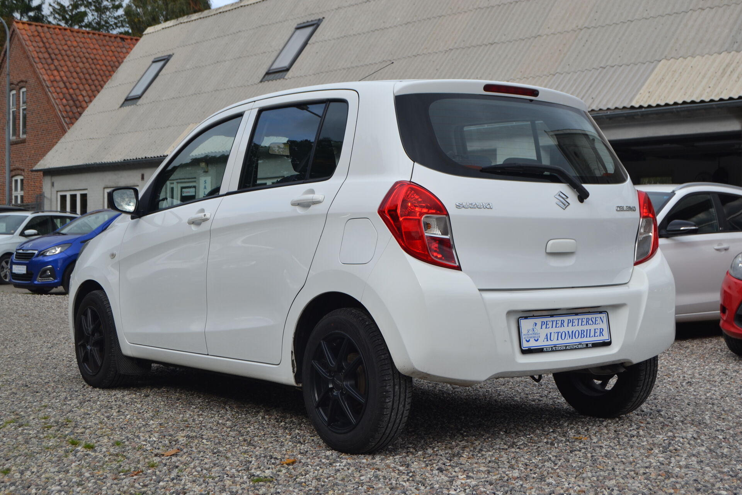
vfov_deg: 26.5
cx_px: 371
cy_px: 248
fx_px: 1051
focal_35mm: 51
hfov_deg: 38.9
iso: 100
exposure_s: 1/250
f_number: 7.1
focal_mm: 34
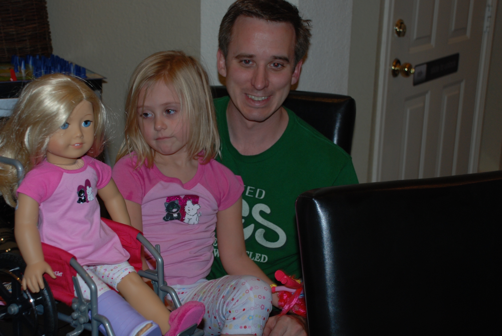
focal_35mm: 64
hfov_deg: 31.6
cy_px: 170
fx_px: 888
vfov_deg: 21.4
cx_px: 235
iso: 200
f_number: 4.5
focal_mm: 35
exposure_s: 1/60
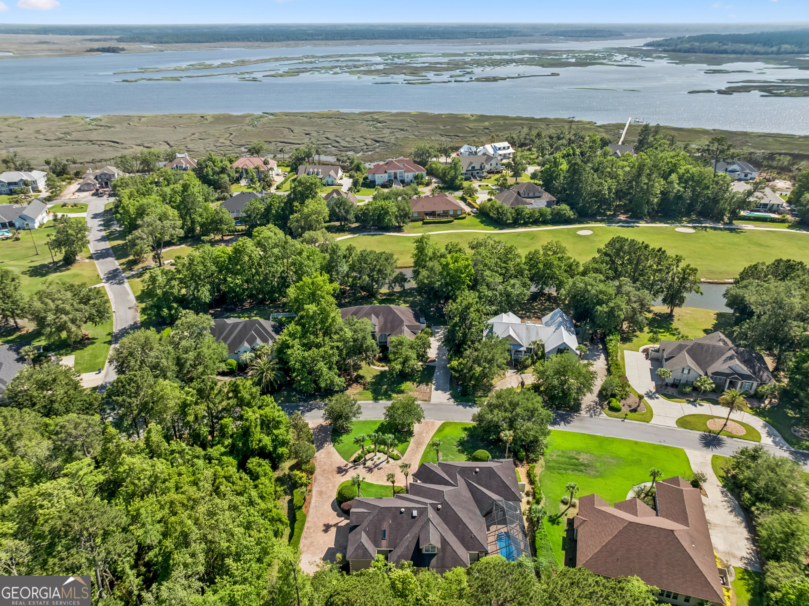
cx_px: 404
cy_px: 303
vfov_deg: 56.8
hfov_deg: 71.6
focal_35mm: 24
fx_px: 561
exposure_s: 1/400
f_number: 2.8
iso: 140
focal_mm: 12.29
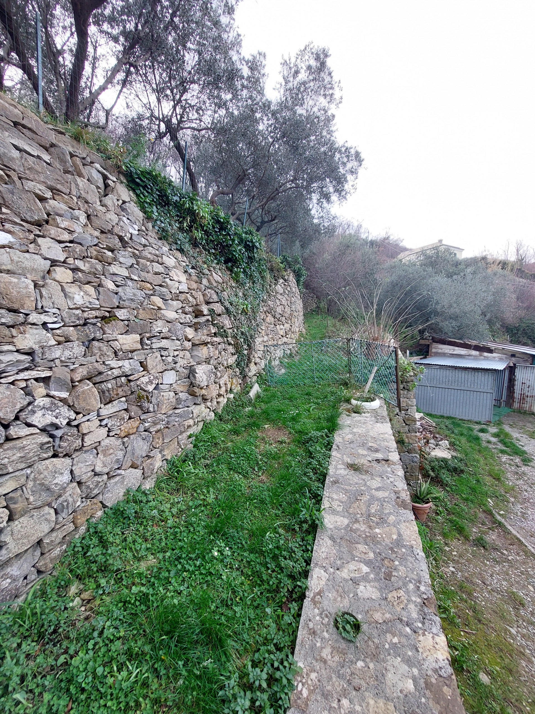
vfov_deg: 106.2
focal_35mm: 13
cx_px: 268
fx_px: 268
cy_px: 357
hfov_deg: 89.9
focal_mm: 1.74
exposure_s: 1/100
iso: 100
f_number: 2.2
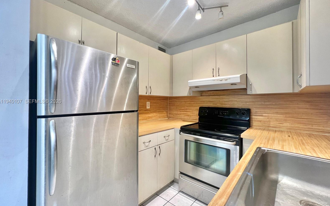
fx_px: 126
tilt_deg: +0.3
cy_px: 102
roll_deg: +0.0
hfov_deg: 105.3
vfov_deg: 78.6
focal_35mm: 14
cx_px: 164
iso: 160
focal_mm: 1.57
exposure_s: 1/60
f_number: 1.8
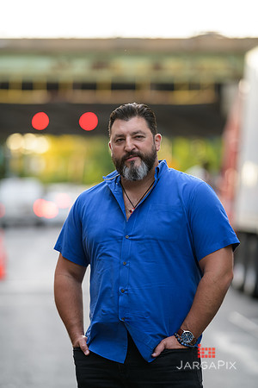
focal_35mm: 135
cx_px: 129
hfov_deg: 10.2
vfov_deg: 15.2
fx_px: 1451
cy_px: 194
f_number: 2
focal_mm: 135
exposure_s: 1/320
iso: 200
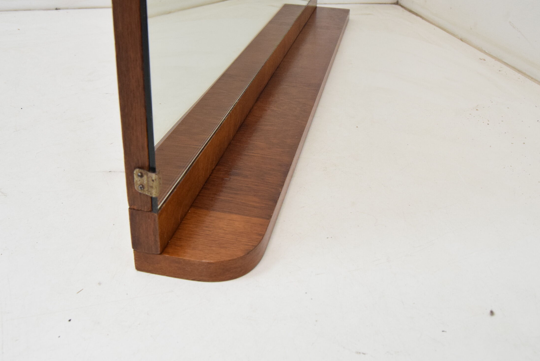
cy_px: 143
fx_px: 555
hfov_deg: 51.8
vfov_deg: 35.9
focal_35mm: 37
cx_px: 262
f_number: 5.6
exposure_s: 1/125
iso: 1600
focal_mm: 18
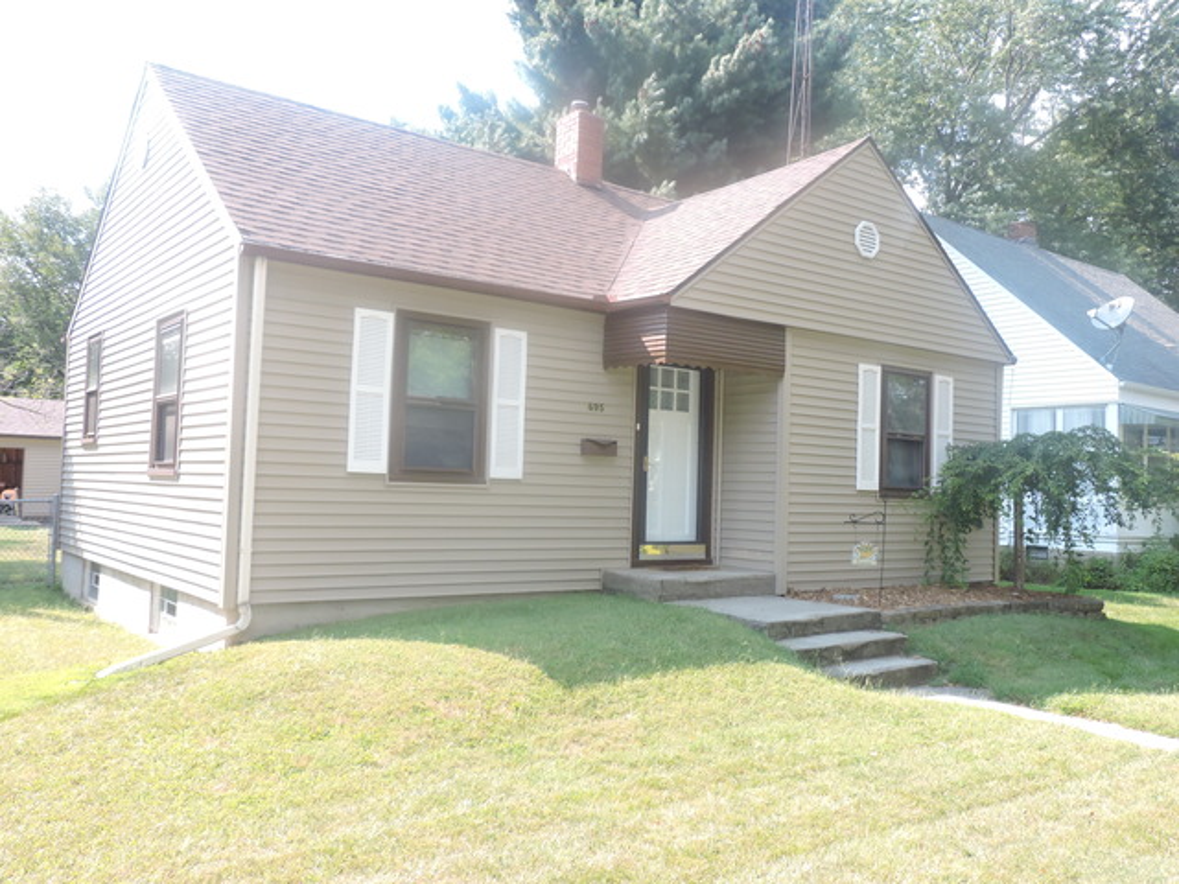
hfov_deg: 60.0
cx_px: 590
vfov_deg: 46.8
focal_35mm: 30
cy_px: 442
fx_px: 1022
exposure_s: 1/500
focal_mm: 5.4
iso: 280
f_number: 3.1
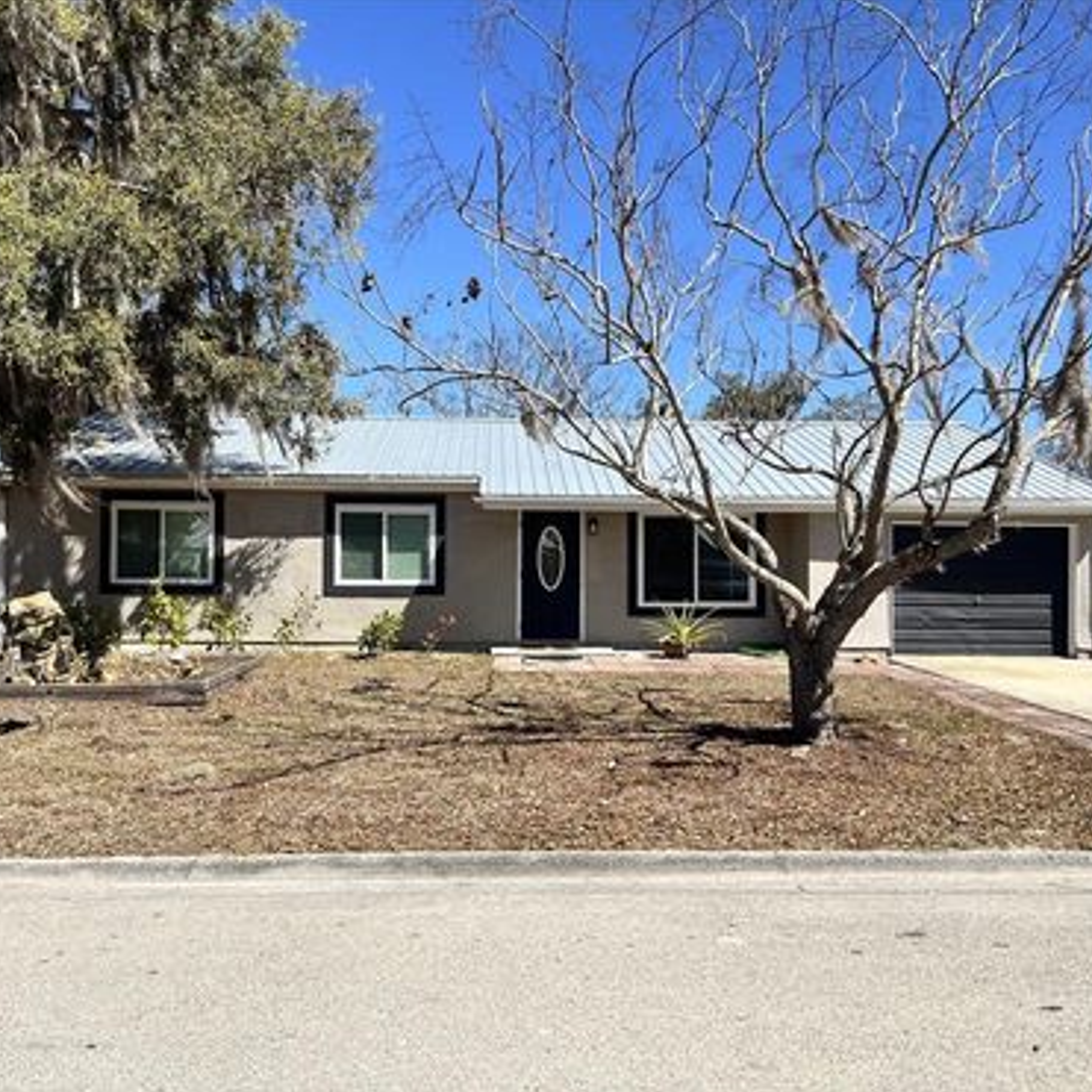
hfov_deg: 52.5
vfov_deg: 52.5
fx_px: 1106
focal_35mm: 31
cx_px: 547
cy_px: 546
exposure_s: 1/4630
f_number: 1.5
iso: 50
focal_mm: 5.7
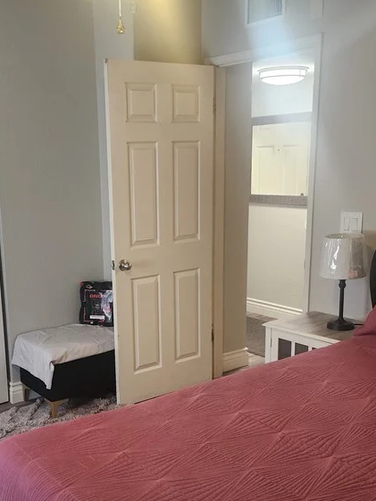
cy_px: 312
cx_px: 134
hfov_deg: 34.1
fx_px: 608
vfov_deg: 44.4
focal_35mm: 42
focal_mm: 6.4
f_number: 1.8
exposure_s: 1/120
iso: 500
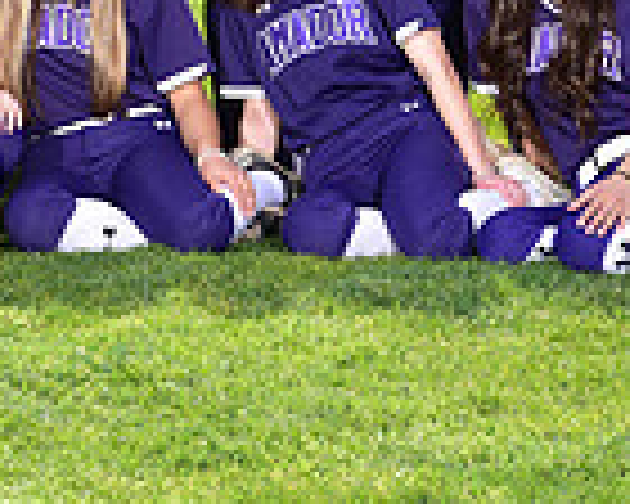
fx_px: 5090
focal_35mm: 273
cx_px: -306
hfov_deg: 7.0
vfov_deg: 5.6
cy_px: -290
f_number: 11
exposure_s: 1/250
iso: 320
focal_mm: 70
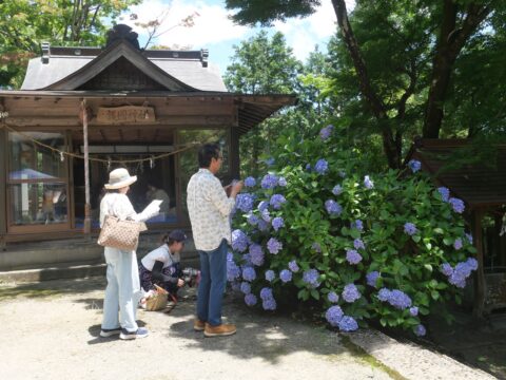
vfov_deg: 44.2
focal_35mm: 32
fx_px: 468
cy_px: 190
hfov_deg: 56.8
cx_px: 253
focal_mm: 16
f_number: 5.6
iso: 200
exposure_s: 1/200
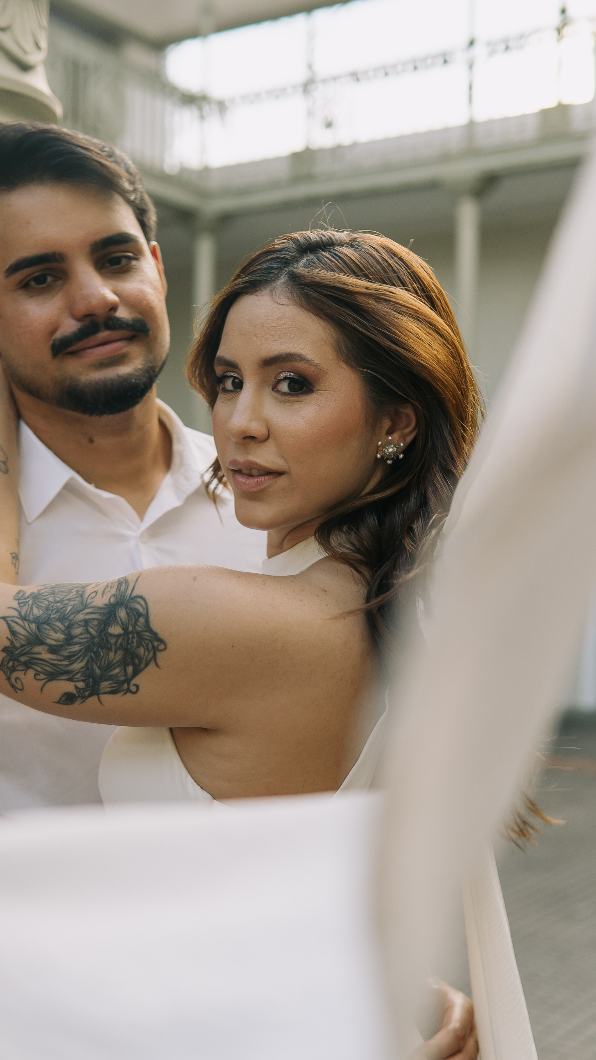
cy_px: 528
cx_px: 238
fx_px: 1349
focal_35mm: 48
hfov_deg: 24.9
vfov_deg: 42.9
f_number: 2.5
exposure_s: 1/250
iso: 100
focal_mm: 30
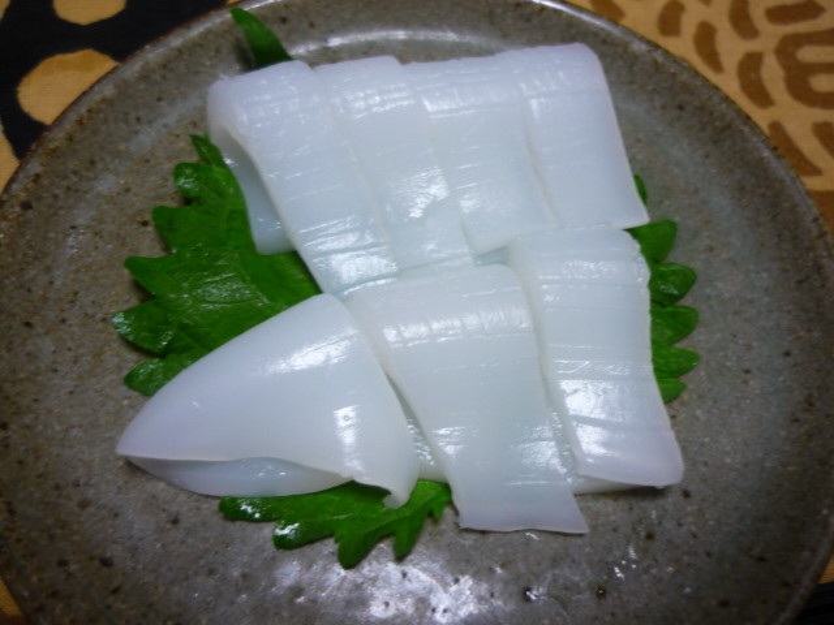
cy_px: 312
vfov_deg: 42.9
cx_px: 417
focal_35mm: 33
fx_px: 795
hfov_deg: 55.4
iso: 125
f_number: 2.8
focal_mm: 5.5
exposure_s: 1/30
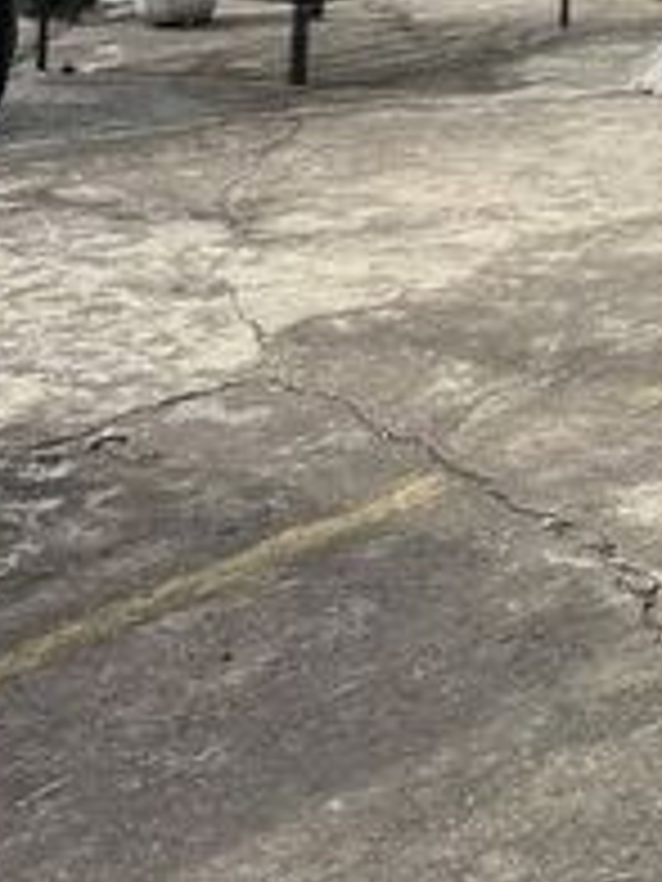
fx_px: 2499
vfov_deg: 15.9
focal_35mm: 98
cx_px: 1000
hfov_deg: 14.1
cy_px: -868
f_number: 1.78
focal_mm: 6.76
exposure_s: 1/3953
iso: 100
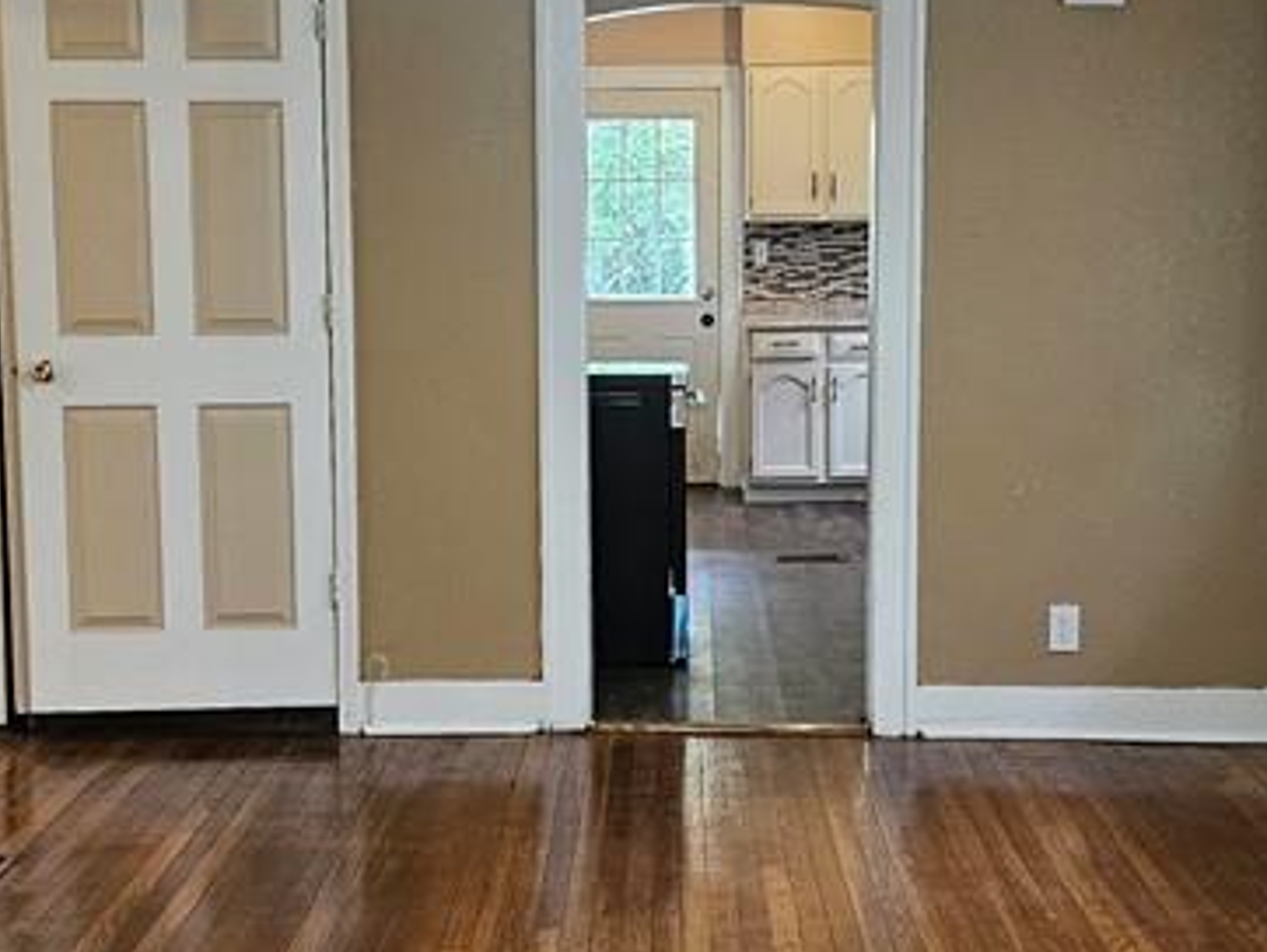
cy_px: 518
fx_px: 2381
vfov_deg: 22.6
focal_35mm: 65
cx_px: 609
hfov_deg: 29.8
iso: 400
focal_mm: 5.4
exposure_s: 1/120
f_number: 1.8
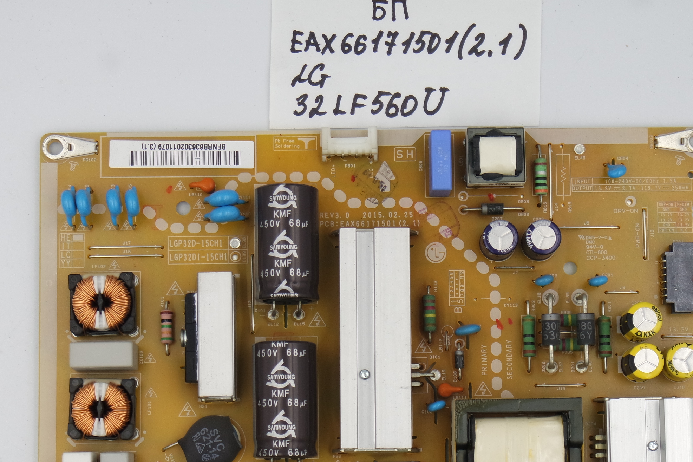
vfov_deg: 15.3
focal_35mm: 89
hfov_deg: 22.9
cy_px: 330
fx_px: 1713
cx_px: 362
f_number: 5
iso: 200
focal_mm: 22
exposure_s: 1/125
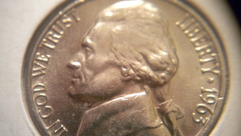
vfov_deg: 30.4
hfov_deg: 51.6
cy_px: 76
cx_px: 122
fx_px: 249
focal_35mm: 39
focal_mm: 6.3
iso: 495
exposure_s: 1/8.8
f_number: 3.1
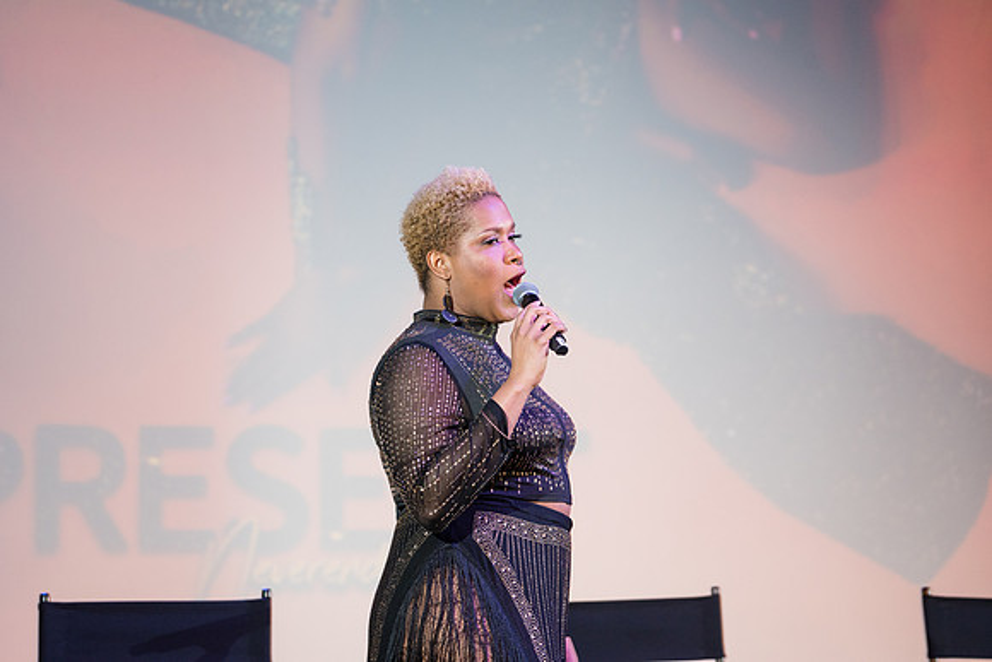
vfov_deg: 8.5
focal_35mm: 161
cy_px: 331
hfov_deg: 12.8
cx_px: 496
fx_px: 4437
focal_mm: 161
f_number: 4
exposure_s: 1/250
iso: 3200
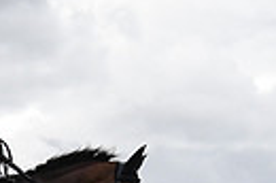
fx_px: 1593
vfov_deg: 6.5
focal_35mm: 208
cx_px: -289
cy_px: 301
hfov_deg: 9.2
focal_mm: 31
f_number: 8
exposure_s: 1/4000
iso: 2000
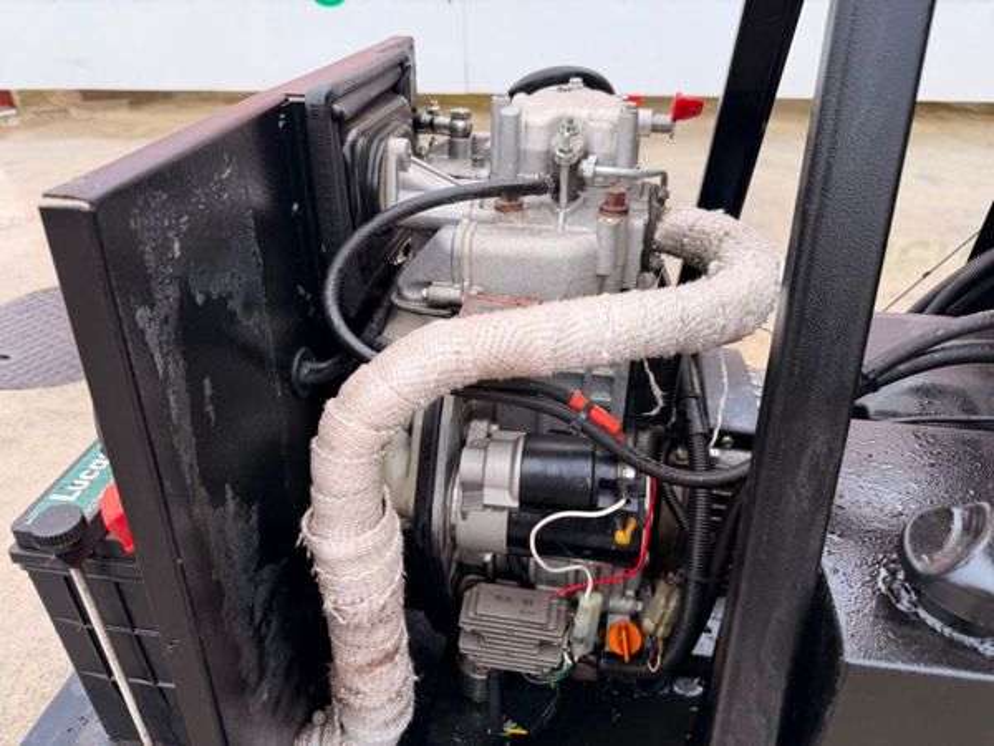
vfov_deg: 56.8
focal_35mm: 24
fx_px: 689
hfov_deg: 71.6
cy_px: 373
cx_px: 497
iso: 64
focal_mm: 6.76
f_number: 1.78
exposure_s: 1/276
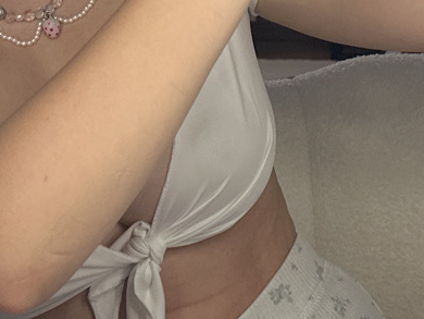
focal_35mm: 123
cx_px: 450
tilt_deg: -8.0
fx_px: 1508
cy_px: -93
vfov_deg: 11.7
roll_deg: -4.3
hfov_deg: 15.6
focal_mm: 6.86
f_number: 1.78
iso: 125
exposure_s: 1/110
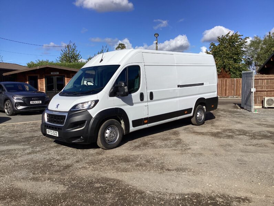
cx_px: 137
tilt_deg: -3.5
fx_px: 245
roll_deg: +1.3
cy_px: 103
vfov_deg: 45.4
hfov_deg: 58.4
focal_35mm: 31
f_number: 2.4
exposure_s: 1/2331
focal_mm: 3.3
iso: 25
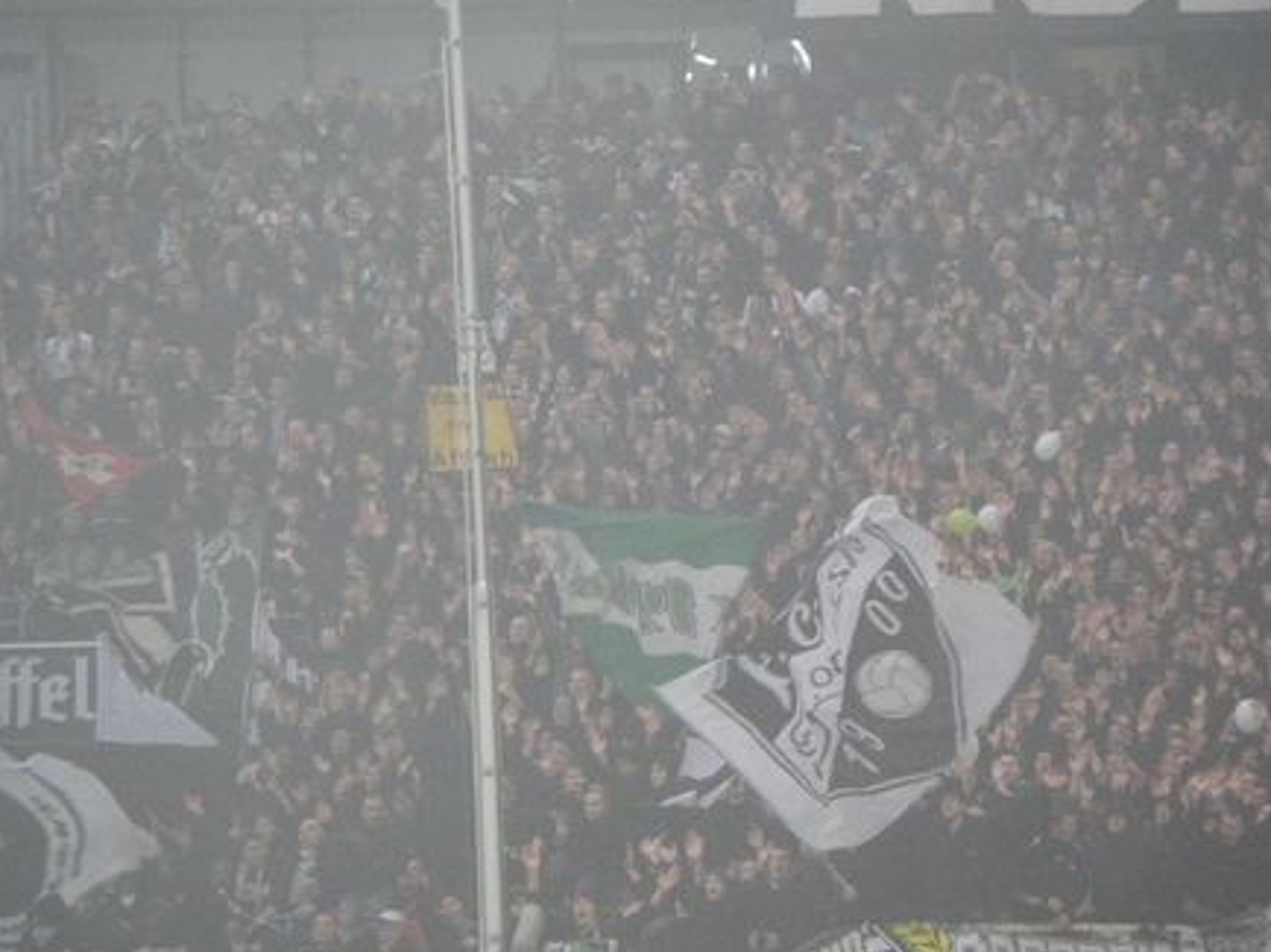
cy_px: 458
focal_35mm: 220
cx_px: 704
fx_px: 8073
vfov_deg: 6.7
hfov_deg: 9.0
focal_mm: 27.9
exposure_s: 1/125
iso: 640
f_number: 4.4
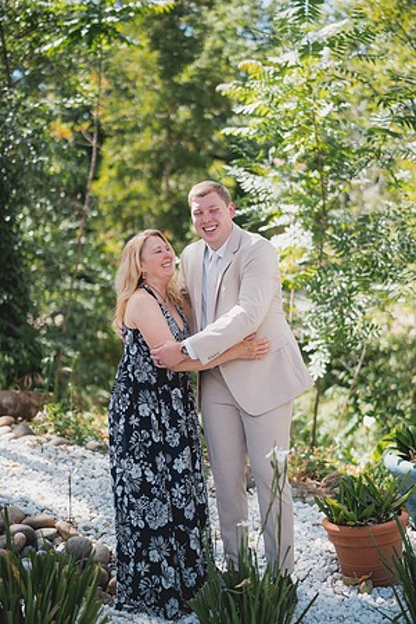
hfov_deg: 27.0
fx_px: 867
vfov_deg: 39.6
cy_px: 312
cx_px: 208
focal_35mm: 50
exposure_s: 1/2000
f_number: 1.4
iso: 200
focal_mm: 50
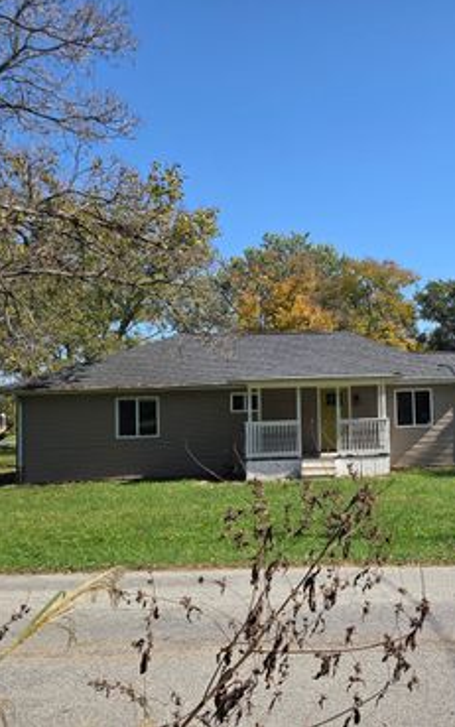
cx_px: 410
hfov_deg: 36.0
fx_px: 654
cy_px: 362
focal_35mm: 33
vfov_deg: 58.1
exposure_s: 1/4054
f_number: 1.8
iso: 80
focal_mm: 5.4
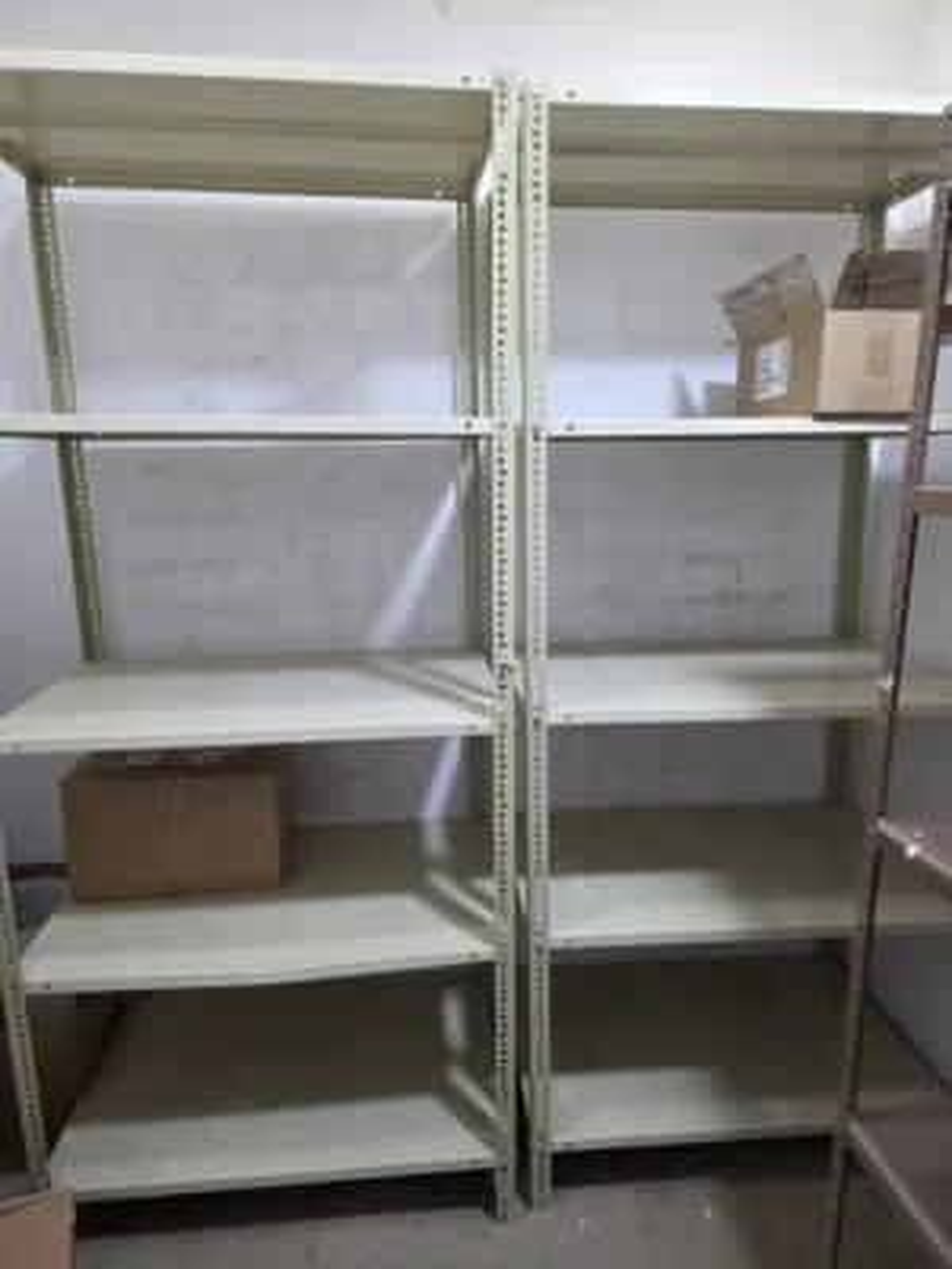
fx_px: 843
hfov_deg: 58.9
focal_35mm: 23
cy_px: 634
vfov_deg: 73.9
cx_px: 476
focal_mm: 6.3
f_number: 1.7
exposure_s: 1/100
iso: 320
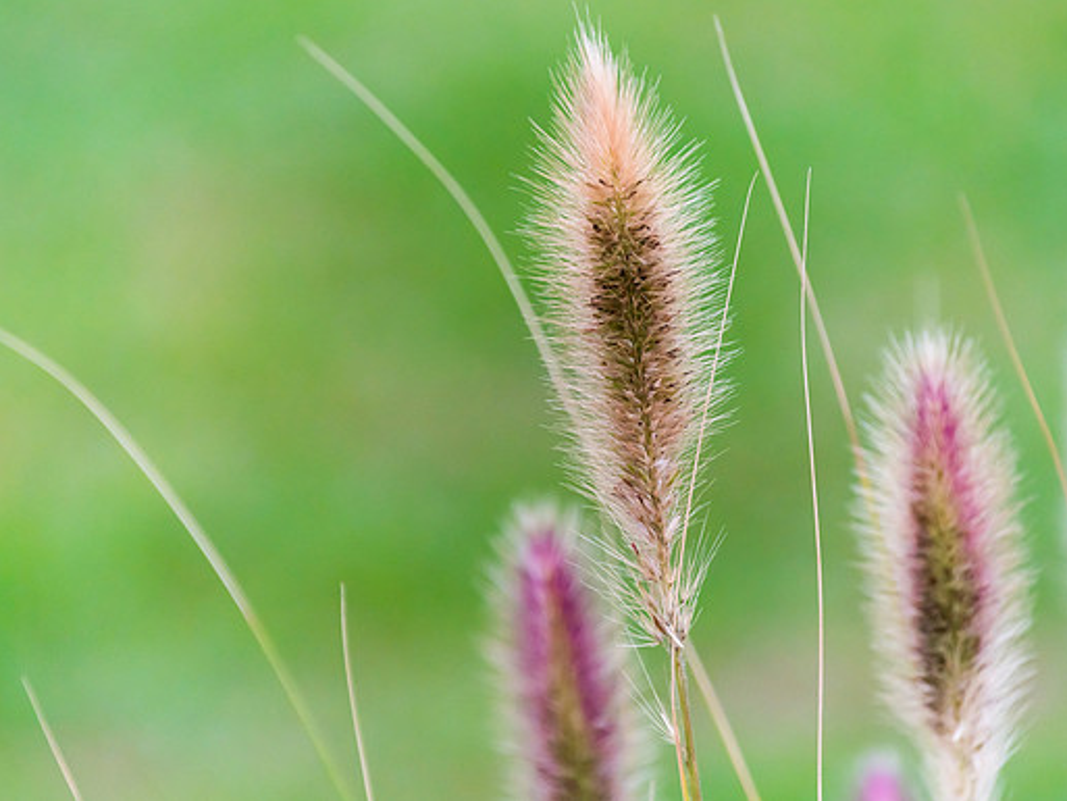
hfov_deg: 3.0
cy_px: 400
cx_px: 568
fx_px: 20102
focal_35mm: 652
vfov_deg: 2.3
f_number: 6.3
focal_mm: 400
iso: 400
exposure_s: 1/1250
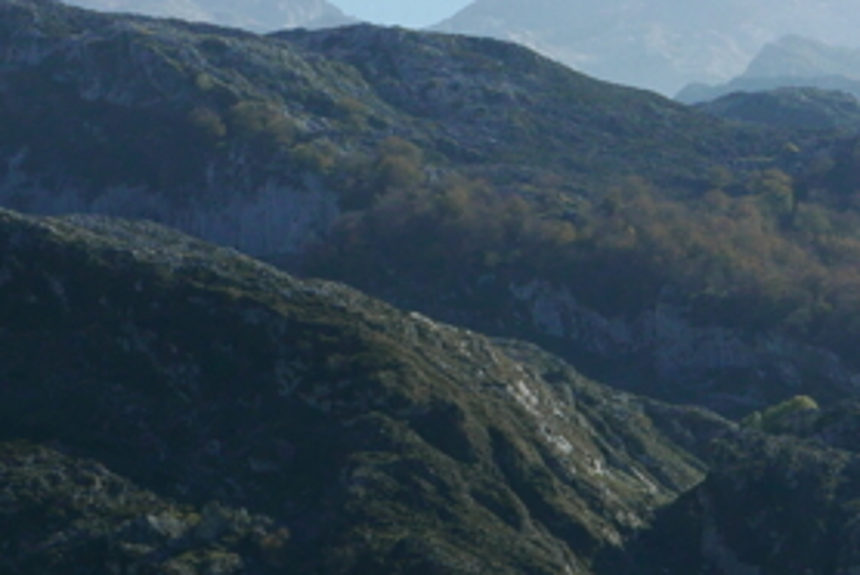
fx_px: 4113
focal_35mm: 172
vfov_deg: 8.0
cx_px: 450
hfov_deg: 11.9
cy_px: 164
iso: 200
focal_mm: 17.9
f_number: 5.6
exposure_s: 1/1000
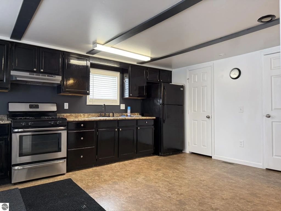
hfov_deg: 71.6
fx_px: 195
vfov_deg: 56.8
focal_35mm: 24
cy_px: 106
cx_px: 140
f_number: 1.78
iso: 200
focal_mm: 6.76
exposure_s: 1/120
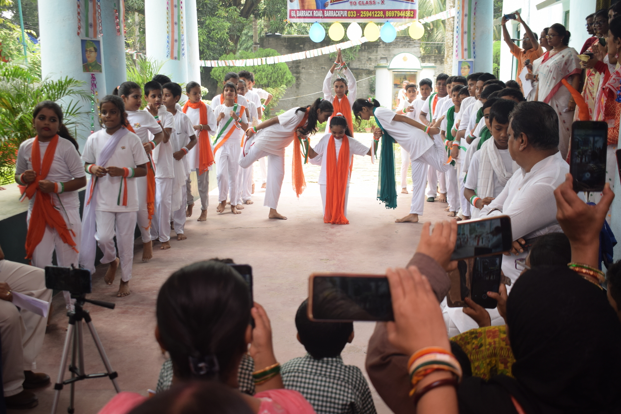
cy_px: 207
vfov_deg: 33.0
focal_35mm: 40
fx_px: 699
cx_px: 310
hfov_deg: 47.9
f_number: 4
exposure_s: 1/200
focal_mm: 27
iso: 320
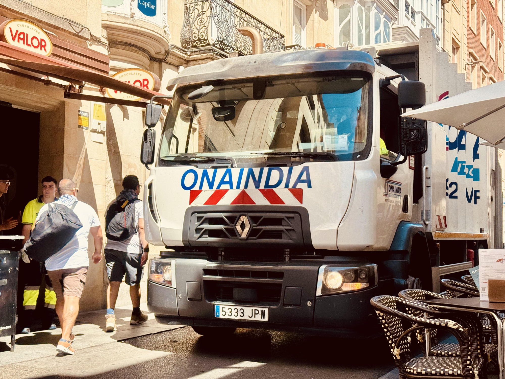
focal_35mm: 48
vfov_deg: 30.3
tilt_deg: +4.0
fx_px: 700
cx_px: 252
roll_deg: -0.3
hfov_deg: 39.7
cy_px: 190
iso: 64
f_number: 1.78
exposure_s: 1/1923
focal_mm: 6.76
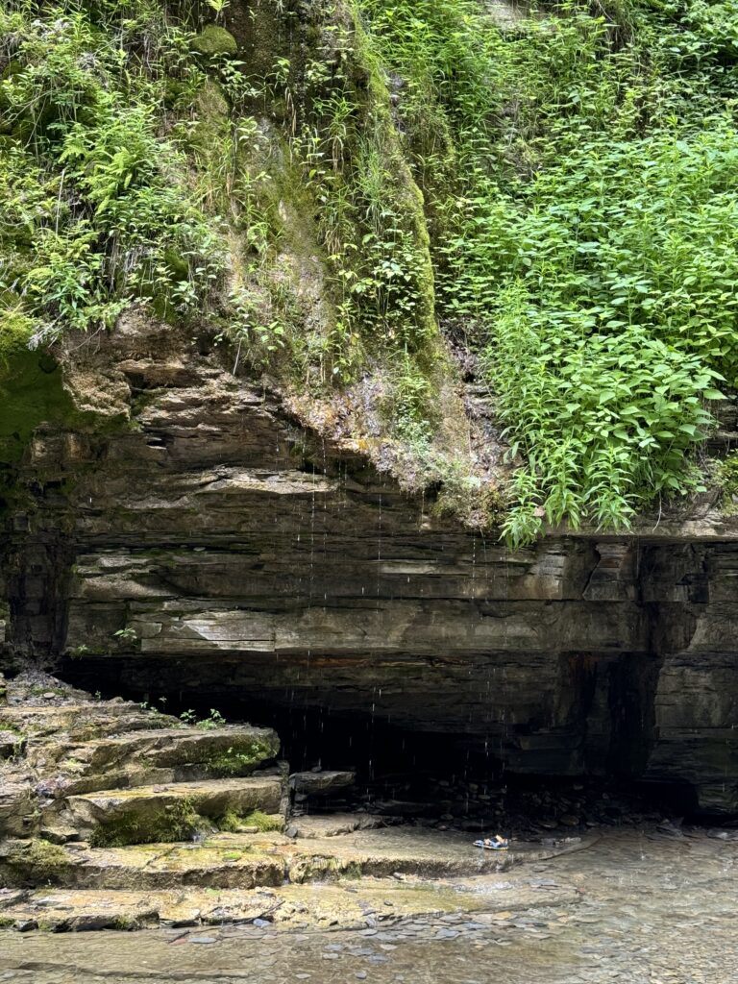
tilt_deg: +2.9
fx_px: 1364
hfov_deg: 30.3
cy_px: 492
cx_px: 369
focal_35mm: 48
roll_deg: +0.5
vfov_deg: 39.7
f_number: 1.78
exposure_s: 1/90
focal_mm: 6.76
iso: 100
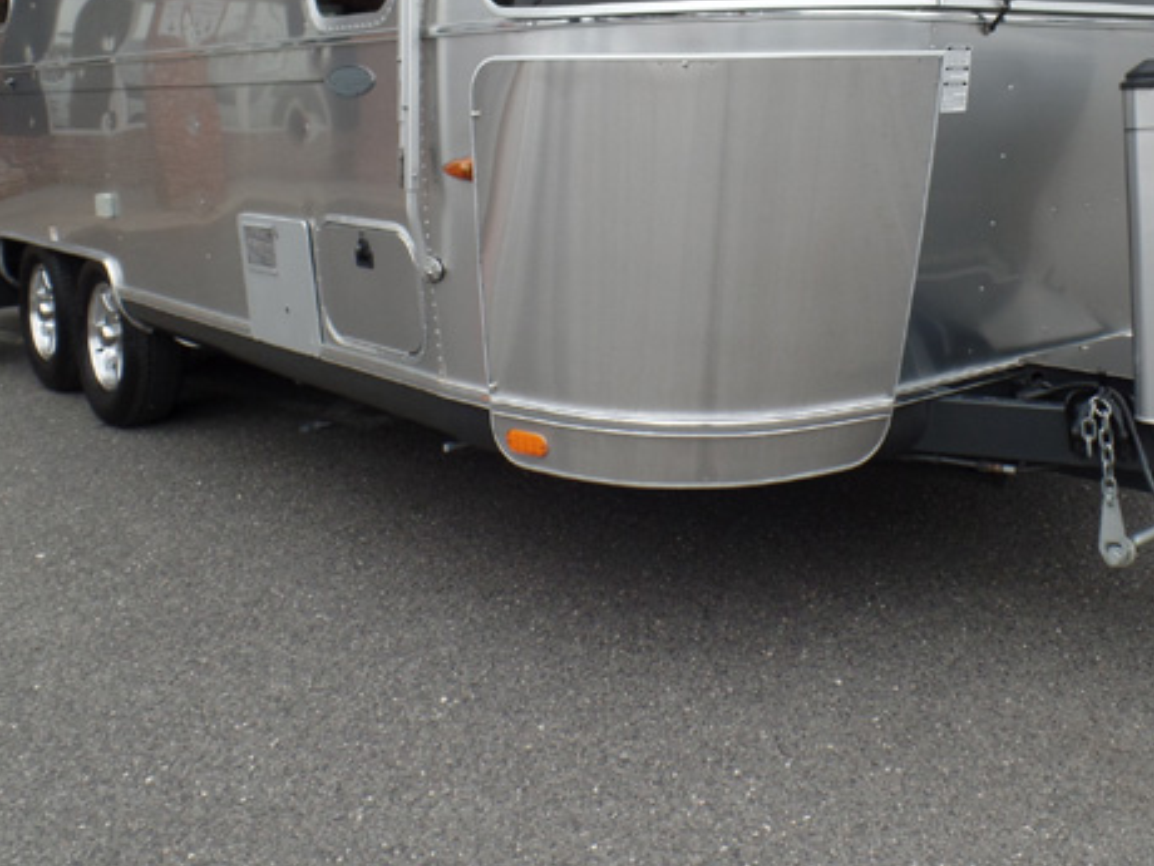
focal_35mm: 40
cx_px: 697
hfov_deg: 46.5
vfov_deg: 34.7
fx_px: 1333
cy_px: 153
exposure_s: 1/180
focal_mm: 4.1
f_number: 3.2
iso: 80
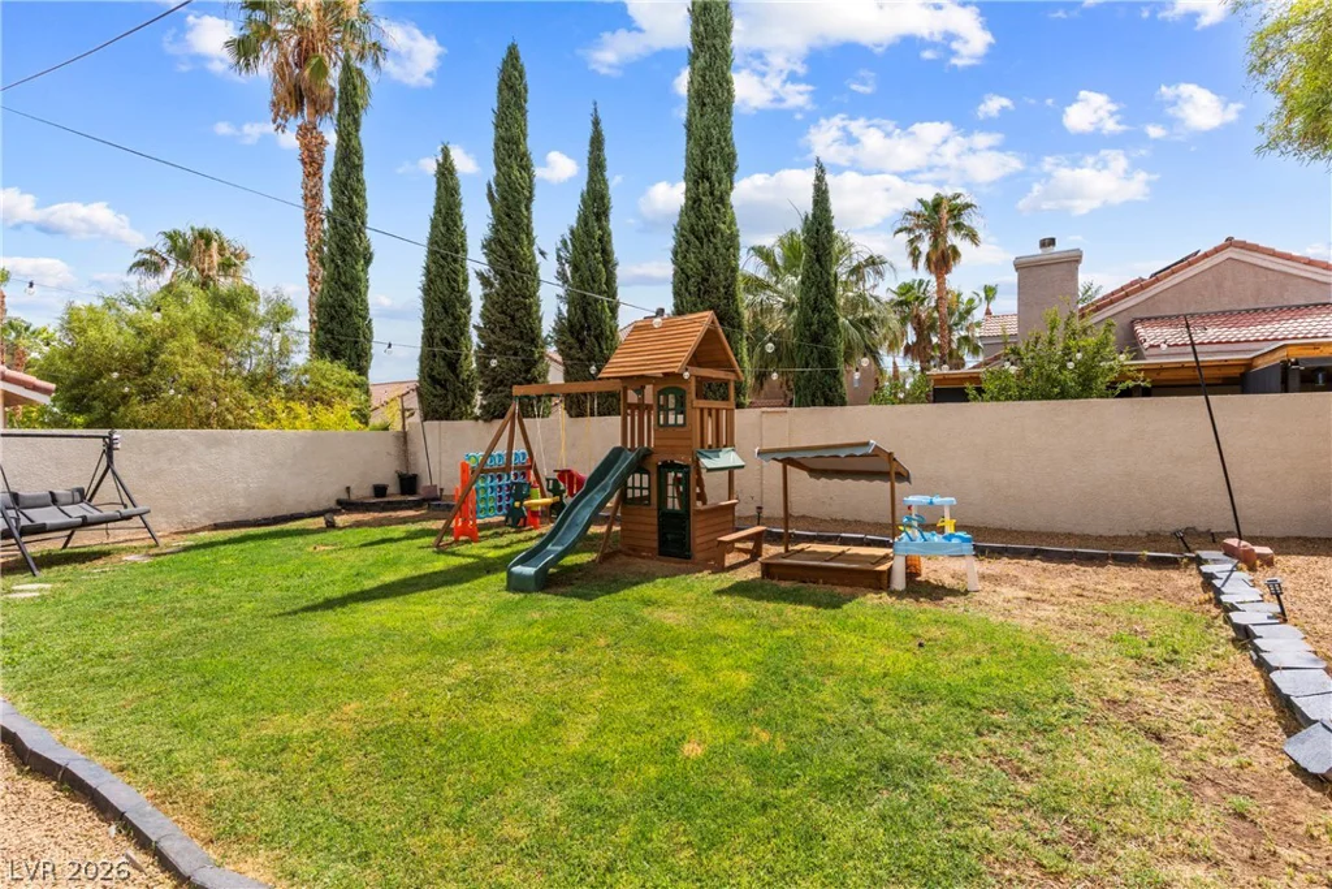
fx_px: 629
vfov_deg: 70.5
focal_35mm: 17
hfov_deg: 93.3
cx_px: 666
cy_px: 444
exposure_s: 1/8000
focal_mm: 17
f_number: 8
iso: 400
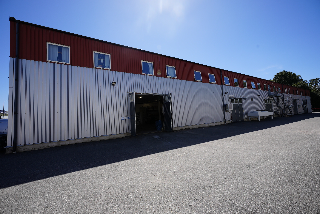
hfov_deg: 104.2
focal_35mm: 14
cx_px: 160
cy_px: 107
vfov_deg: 81.3
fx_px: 124
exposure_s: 1/160
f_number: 10
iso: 80
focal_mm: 14
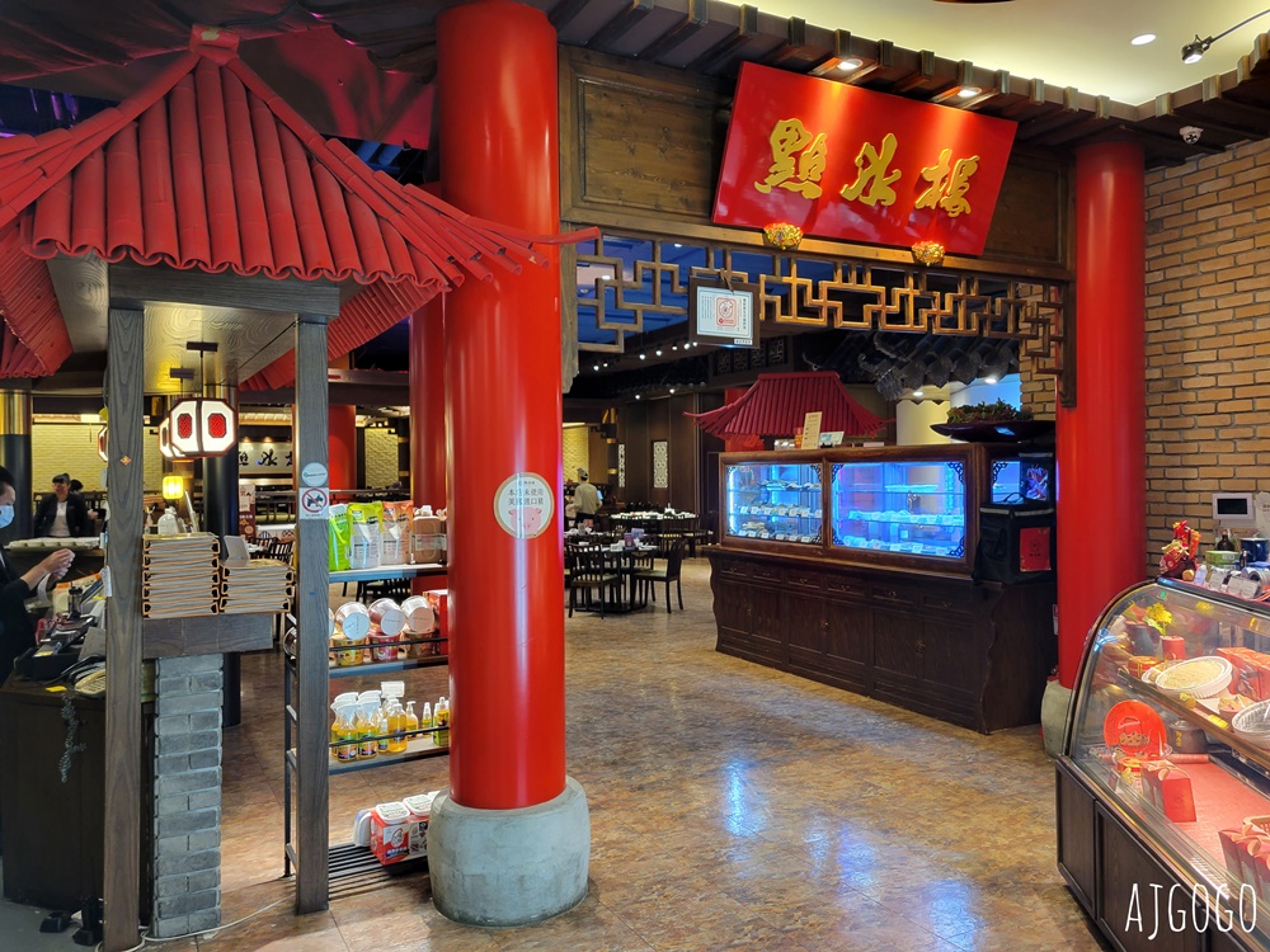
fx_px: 954
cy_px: 476
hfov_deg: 67.3
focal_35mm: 26
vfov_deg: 53.1
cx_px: 635
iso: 200
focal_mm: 5.4
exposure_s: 1/39
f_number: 1.8
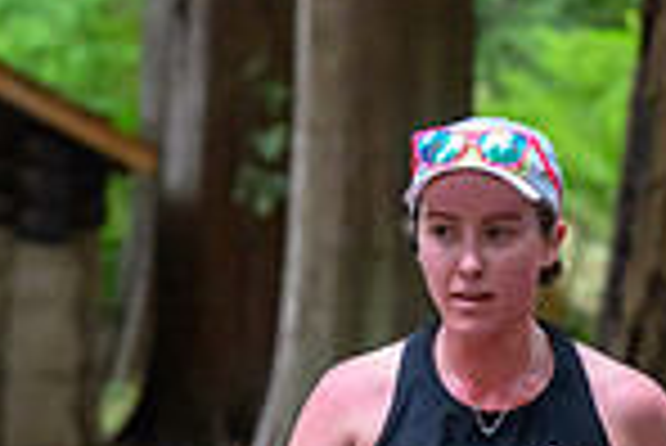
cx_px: 485
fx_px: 6963
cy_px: 965
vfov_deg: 3.6
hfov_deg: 5.5
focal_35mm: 376
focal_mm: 70
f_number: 3.5
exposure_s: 1/640
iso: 5000
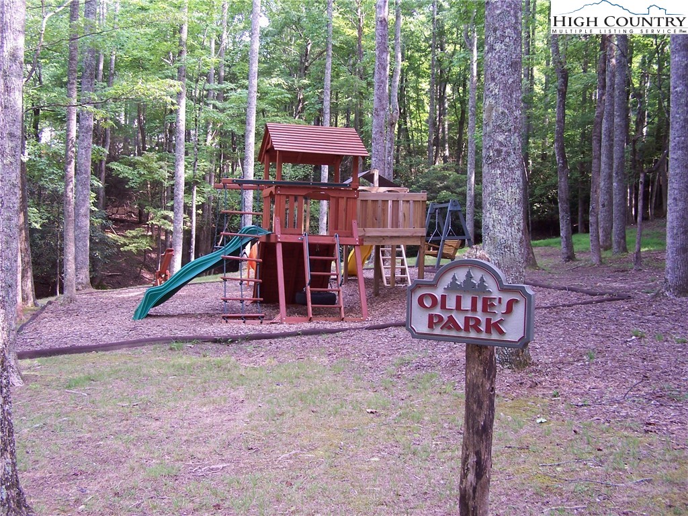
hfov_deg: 49.0
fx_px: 755
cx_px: 344
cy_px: 258
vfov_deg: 37.7
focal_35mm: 38
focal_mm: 6.3
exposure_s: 1/30
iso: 80
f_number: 2.8
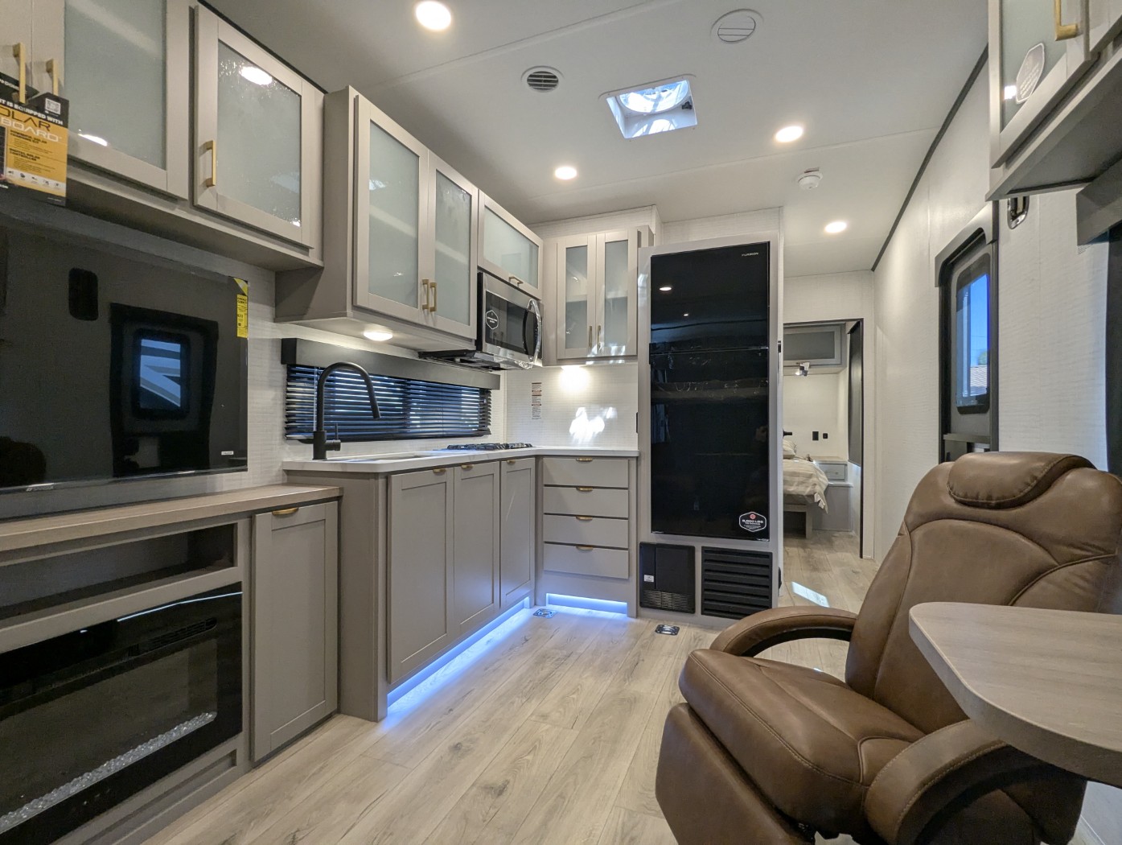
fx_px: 519
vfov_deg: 78.2
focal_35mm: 16
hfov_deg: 94.4
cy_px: 422
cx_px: 561
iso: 163
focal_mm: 2.35
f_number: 2.2
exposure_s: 1/100
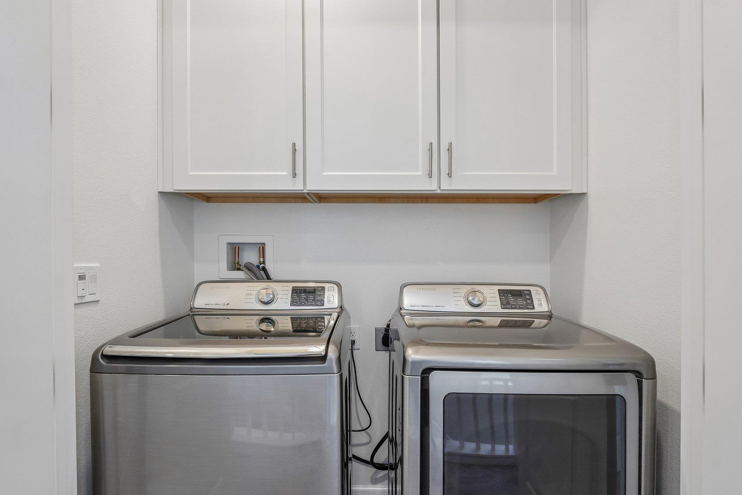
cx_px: 376
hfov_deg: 90.9
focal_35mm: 18
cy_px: 249
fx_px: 365
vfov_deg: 68.2
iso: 640
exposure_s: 1/25
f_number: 8
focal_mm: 14.6
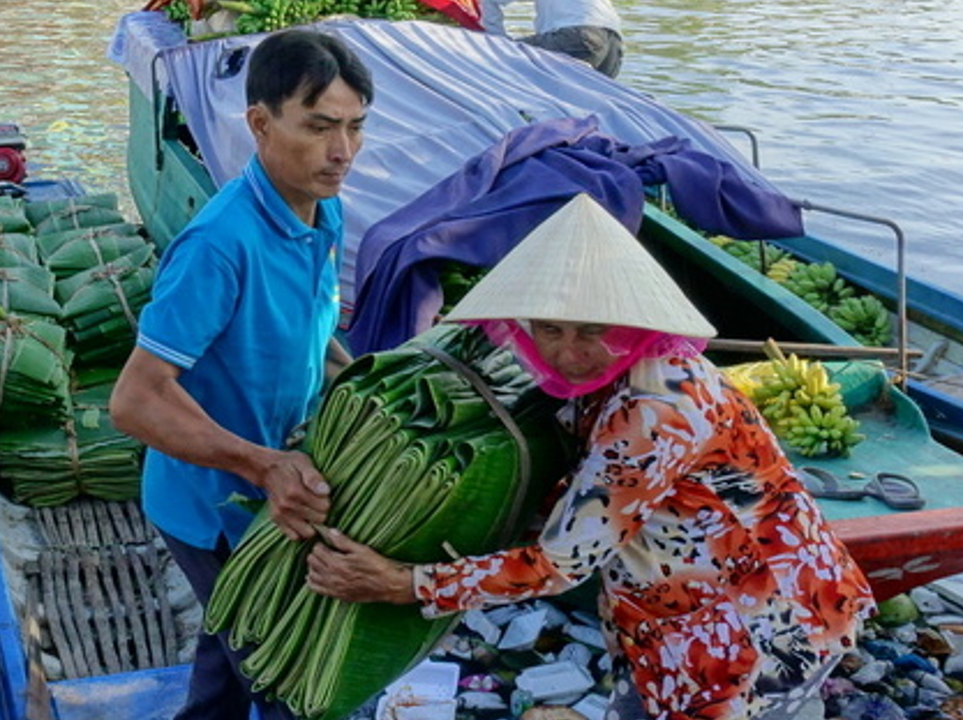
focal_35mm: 53
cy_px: 369
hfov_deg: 35.4
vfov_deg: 27.5
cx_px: 238
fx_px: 1473
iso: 200
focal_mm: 10.81
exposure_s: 1/80
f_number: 11
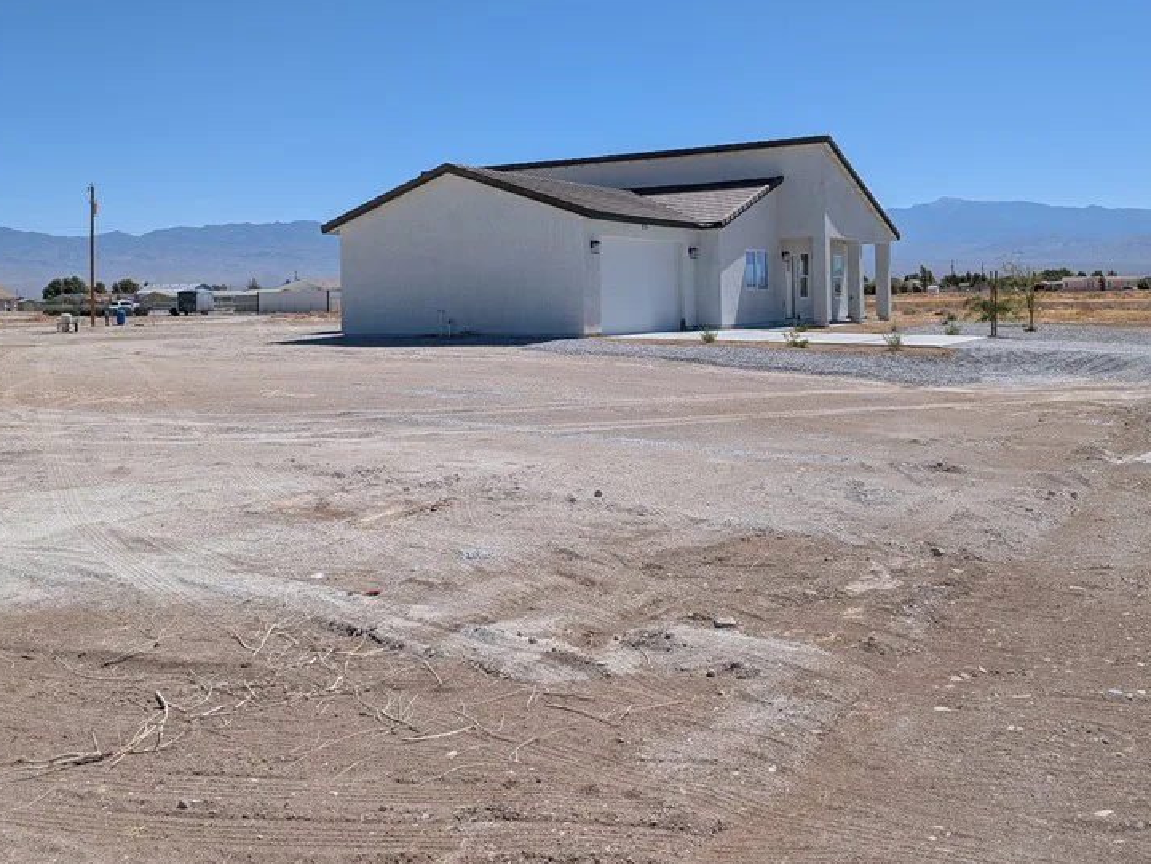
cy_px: 271
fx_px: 1131
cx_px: 563
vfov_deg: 41.1
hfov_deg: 53.9
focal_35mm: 34
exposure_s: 1/1558
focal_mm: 6.9
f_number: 1.68
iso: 22
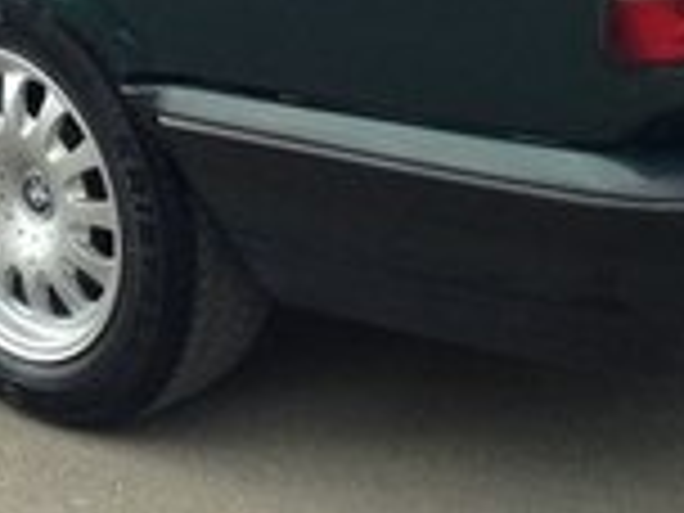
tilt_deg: -13.7
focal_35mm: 143
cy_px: -97
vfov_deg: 10.2
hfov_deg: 13.8
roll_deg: +4.4
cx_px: 252
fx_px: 2826
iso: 50
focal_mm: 4.12
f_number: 2.4
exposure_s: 1/645
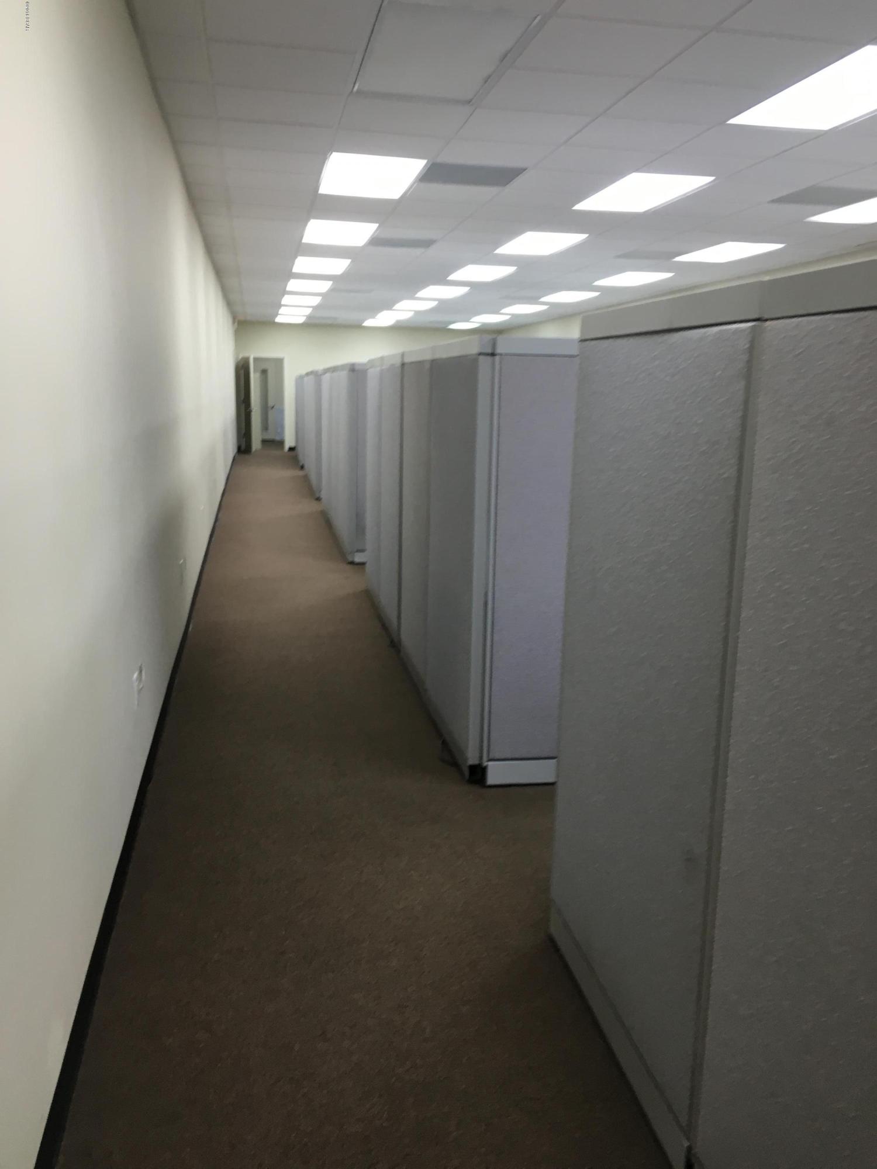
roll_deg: -0.6
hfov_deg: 48.2
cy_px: 584
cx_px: 438
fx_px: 980
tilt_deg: -10.9
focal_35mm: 29
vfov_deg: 61.7
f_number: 2.2
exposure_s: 1/30
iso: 50
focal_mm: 4.15
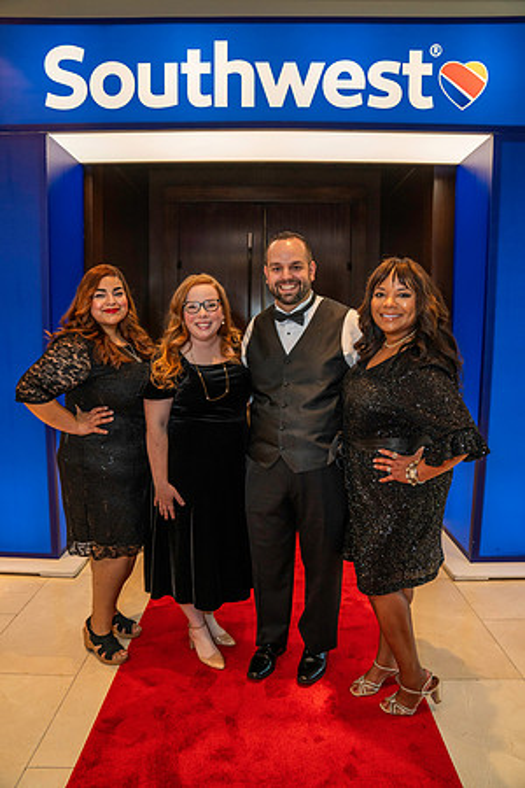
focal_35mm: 24
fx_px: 525
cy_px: 394
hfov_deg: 53.1
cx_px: 262
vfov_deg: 73.7
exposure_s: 1/125
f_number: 3.5
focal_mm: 24
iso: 2000
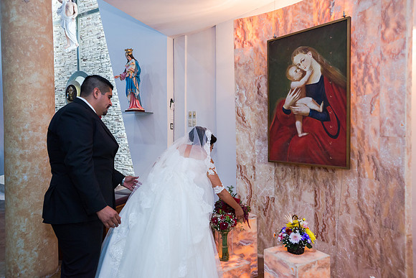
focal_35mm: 25
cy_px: 139
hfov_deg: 71.5
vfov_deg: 51.3
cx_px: 208
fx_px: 289
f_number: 3.5
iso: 1600
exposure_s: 1/100
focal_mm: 25
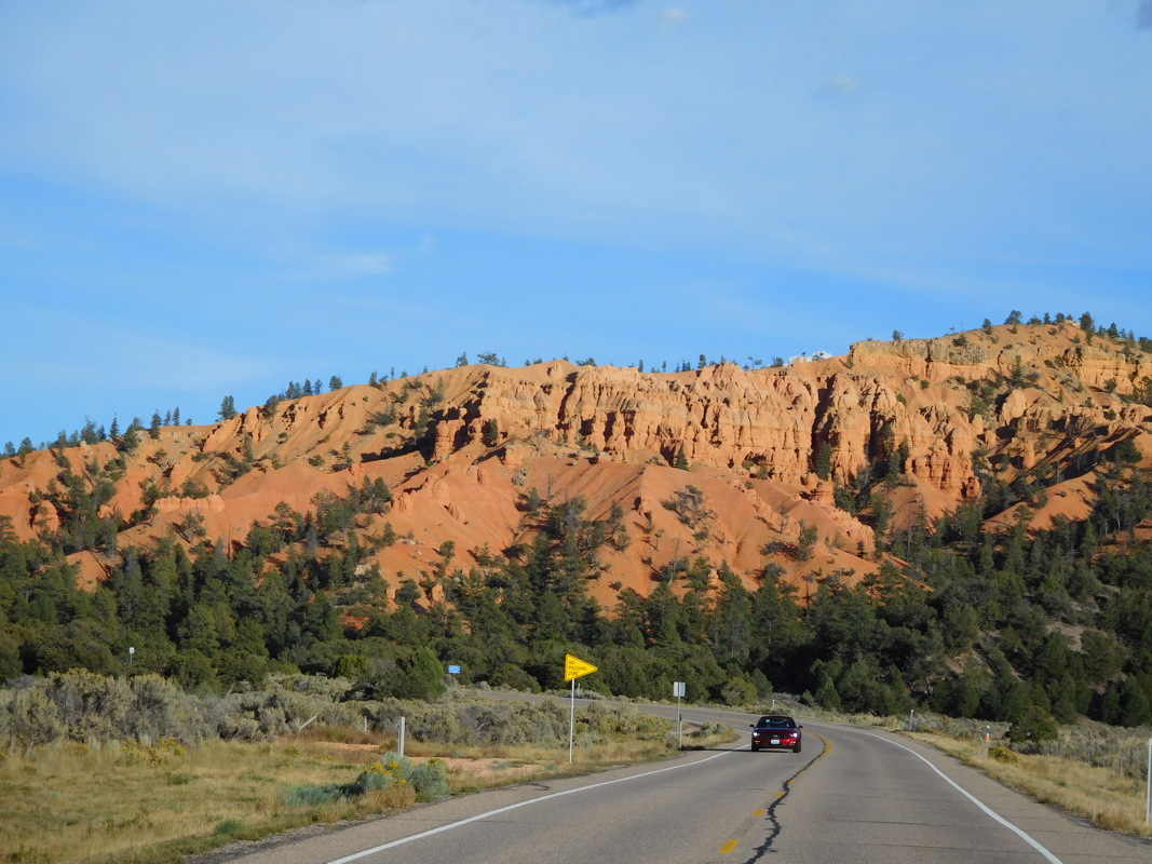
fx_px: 3328
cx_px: 576
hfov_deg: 19.6
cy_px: 432
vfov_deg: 14.8
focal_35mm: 100
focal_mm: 17.8
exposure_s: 1/800
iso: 125
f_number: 4.8
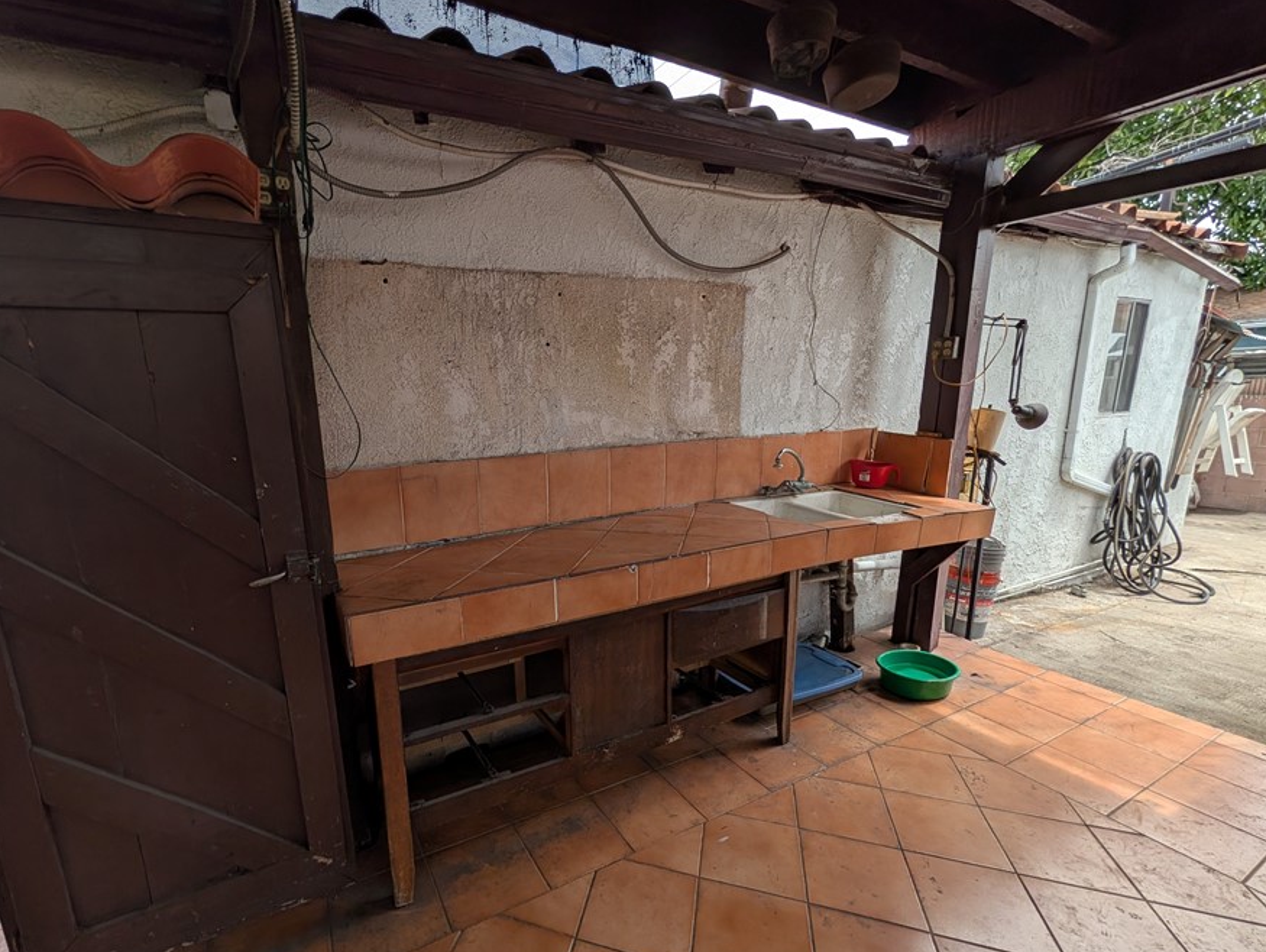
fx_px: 513
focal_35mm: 14
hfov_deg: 101.4
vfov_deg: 85.7
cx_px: 548
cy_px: 503
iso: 38
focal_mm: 2.02
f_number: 1.7
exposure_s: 1/1330
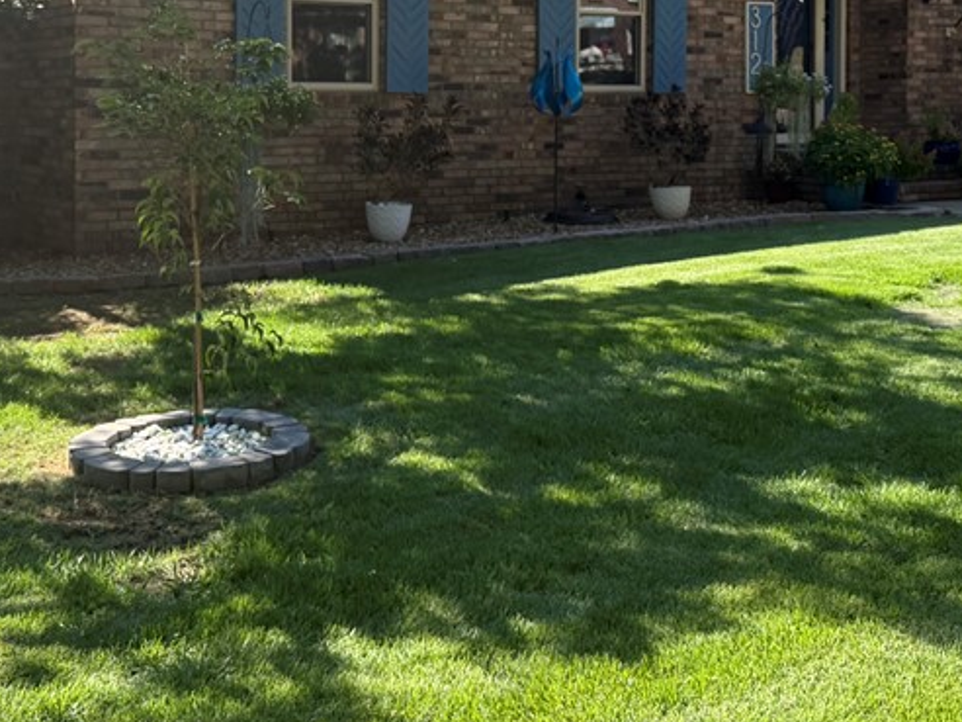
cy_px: 123
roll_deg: -0.1
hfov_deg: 38.1
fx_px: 1390
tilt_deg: -0.8
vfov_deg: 28.4
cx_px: 428
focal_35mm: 50
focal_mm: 6.76
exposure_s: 1/2169
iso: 100
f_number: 1.78
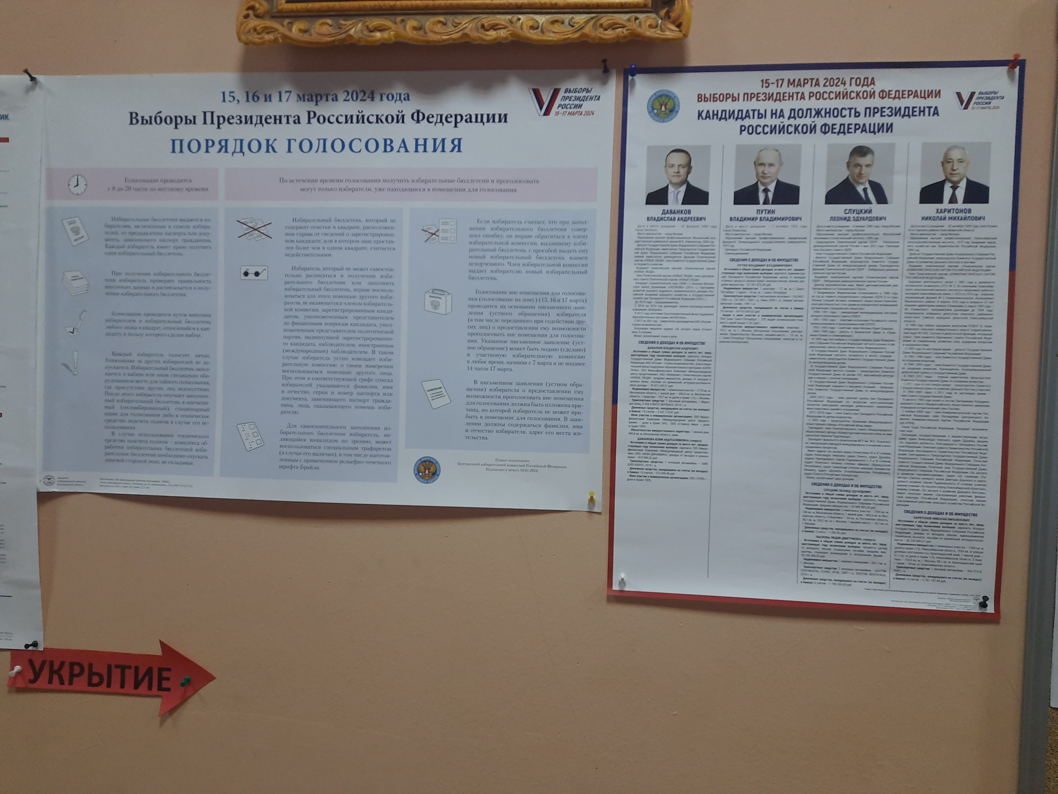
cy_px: 397
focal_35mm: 25
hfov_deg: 69.4
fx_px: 764
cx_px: 529
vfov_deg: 54.9
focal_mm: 4.6
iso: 200
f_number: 2
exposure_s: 1/50
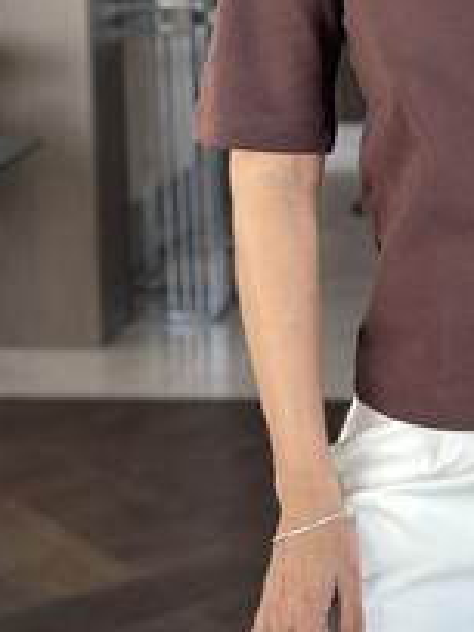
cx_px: 579
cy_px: 28
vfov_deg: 16.3
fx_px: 2173
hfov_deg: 12.2
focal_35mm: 119
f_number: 1.78
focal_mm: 6.86
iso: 125
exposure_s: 1/75
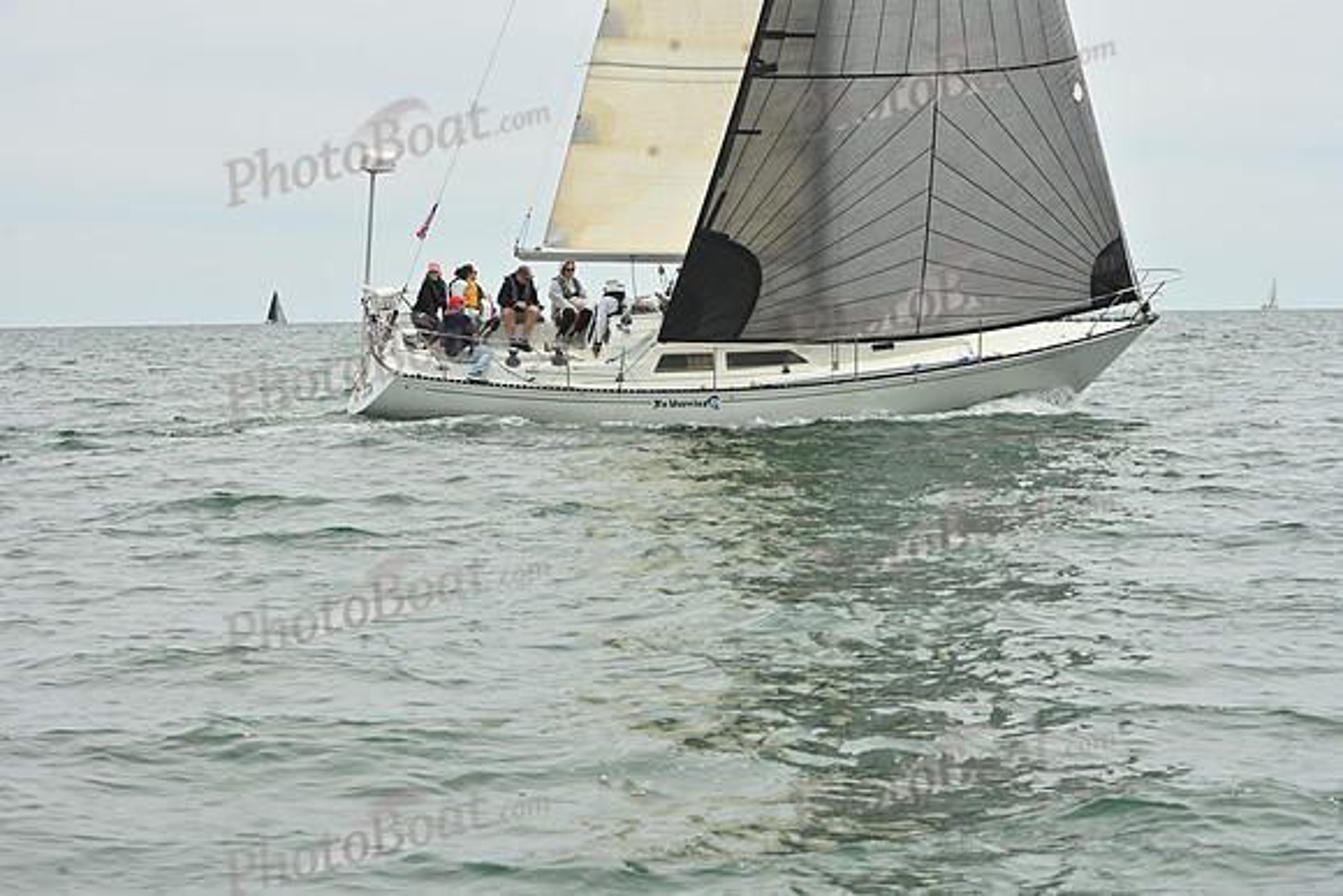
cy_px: 448
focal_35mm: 95
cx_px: 672
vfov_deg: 14.4
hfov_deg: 21.5
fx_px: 3545
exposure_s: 1/800
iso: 320
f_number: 10
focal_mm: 95
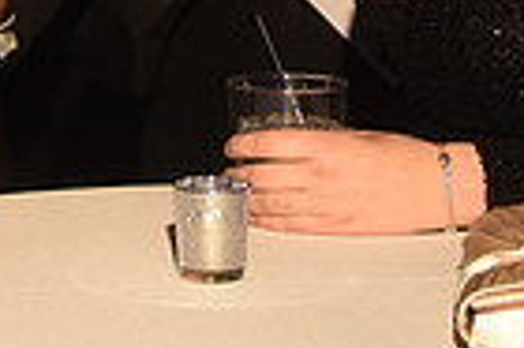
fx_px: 2719
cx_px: 86
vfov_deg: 7.2
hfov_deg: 11.0
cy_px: -253
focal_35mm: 187
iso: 2500
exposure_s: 1/200
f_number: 5.6
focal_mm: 45
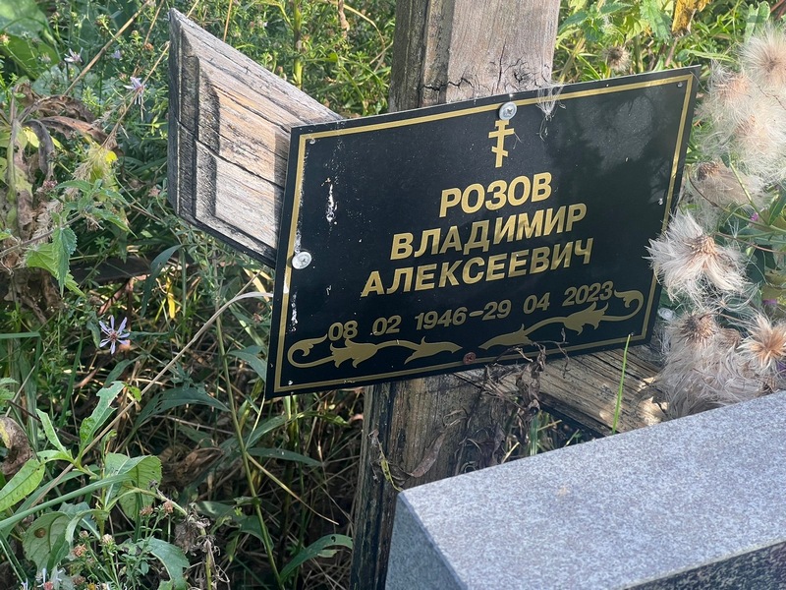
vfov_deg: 19.1
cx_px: 393
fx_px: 1748
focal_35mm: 77
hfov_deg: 25.3
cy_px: 295
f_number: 2.8
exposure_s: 1/99
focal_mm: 9
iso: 32
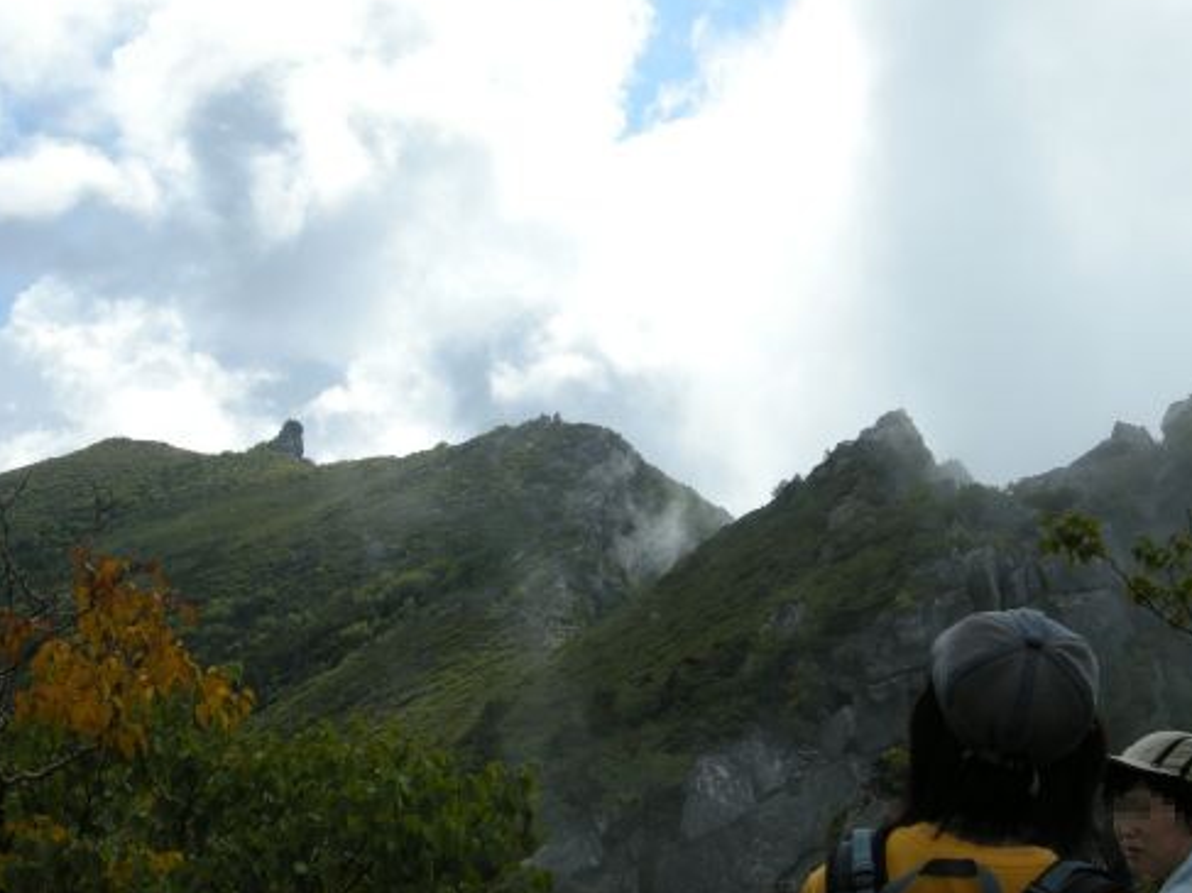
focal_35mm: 46
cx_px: 563
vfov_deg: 31.4
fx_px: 1584
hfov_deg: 41.2
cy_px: 548
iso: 64
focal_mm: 7.5
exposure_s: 1/332
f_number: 6.1
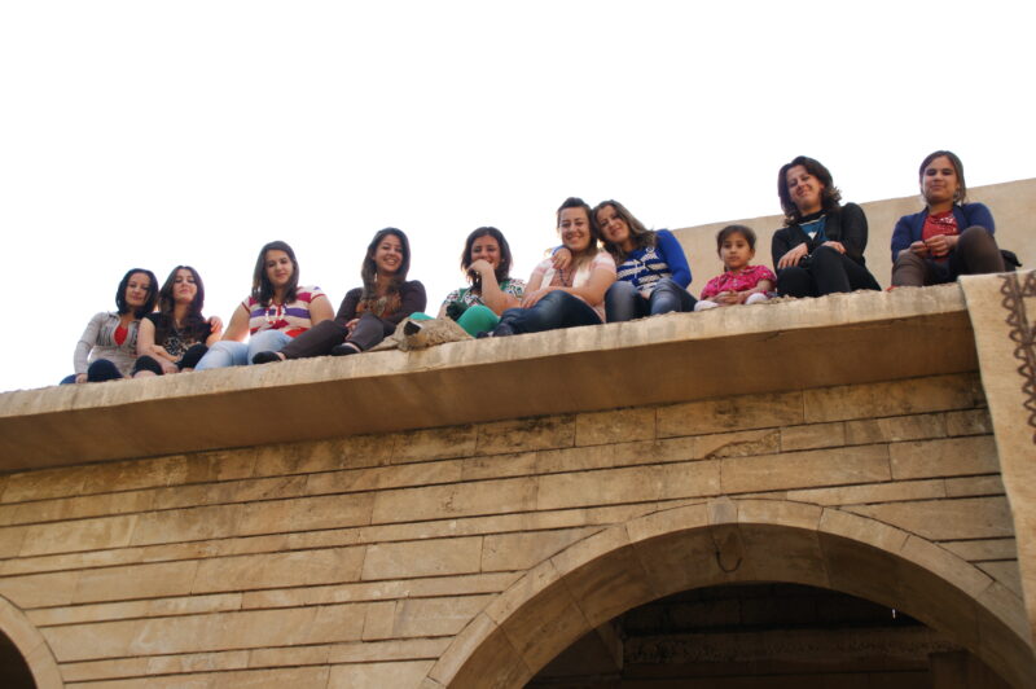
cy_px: 344
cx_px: 518
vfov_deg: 29.8
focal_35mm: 45
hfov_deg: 43.6
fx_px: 1294
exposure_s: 1/100
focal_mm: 30
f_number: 6.3
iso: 100
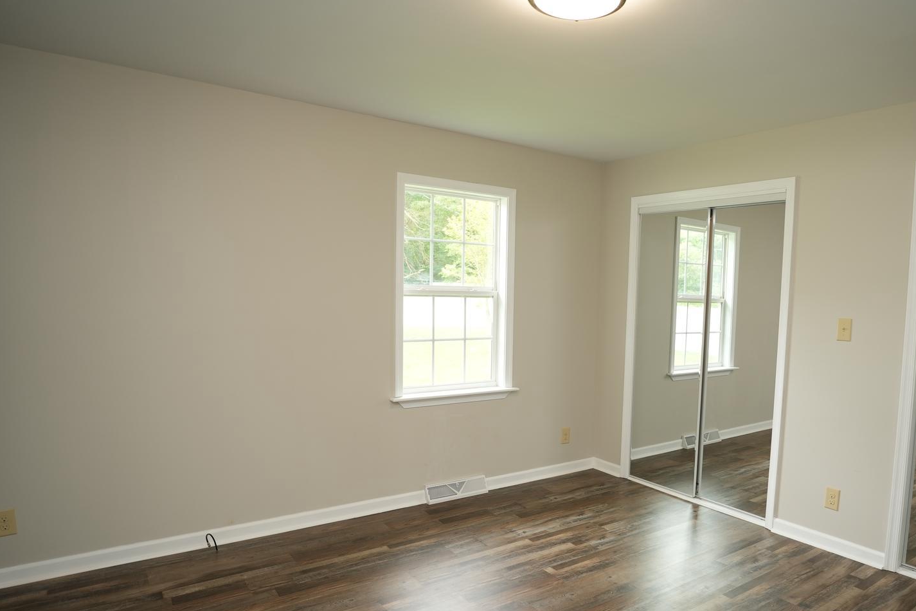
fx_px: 585
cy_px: 351
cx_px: 553
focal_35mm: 23
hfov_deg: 75.2
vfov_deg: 54.9
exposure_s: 1/60
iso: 200
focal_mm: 16
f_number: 2.8
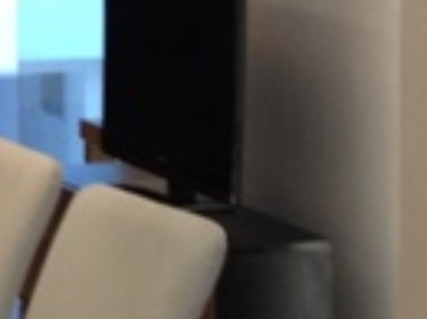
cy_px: 135
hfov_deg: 7.5
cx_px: -34
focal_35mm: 264
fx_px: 3251
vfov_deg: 5.6
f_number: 2.4
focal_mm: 4.28
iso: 80
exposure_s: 1/40
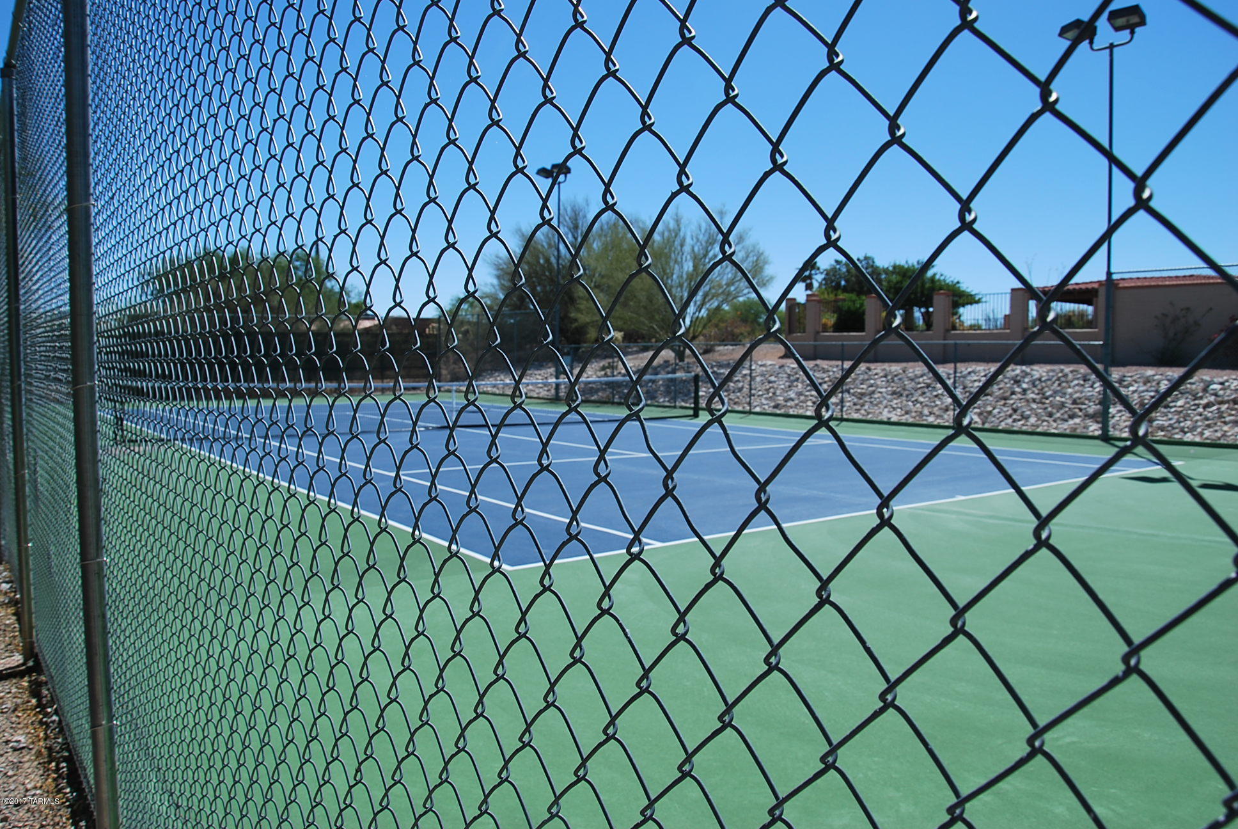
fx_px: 930
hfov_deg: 67.3
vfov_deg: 48.0
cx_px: 619
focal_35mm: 27
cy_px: 414
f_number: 8
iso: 100
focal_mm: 18
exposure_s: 1/250
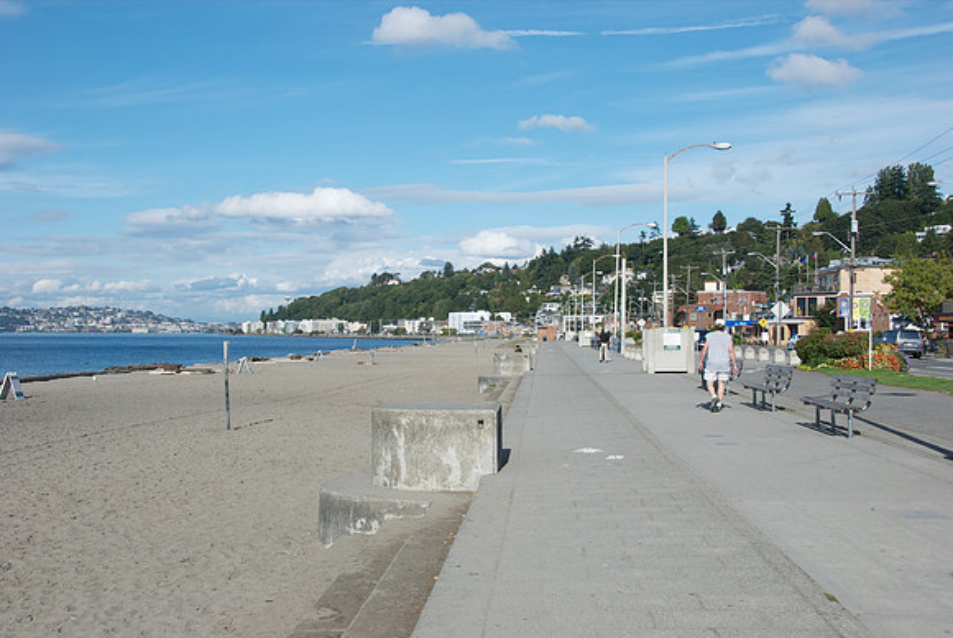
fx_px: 1113
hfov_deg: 46.4
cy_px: 319
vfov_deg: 32.0
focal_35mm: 42
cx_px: 476
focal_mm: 28
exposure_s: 1/250
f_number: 8
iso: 100
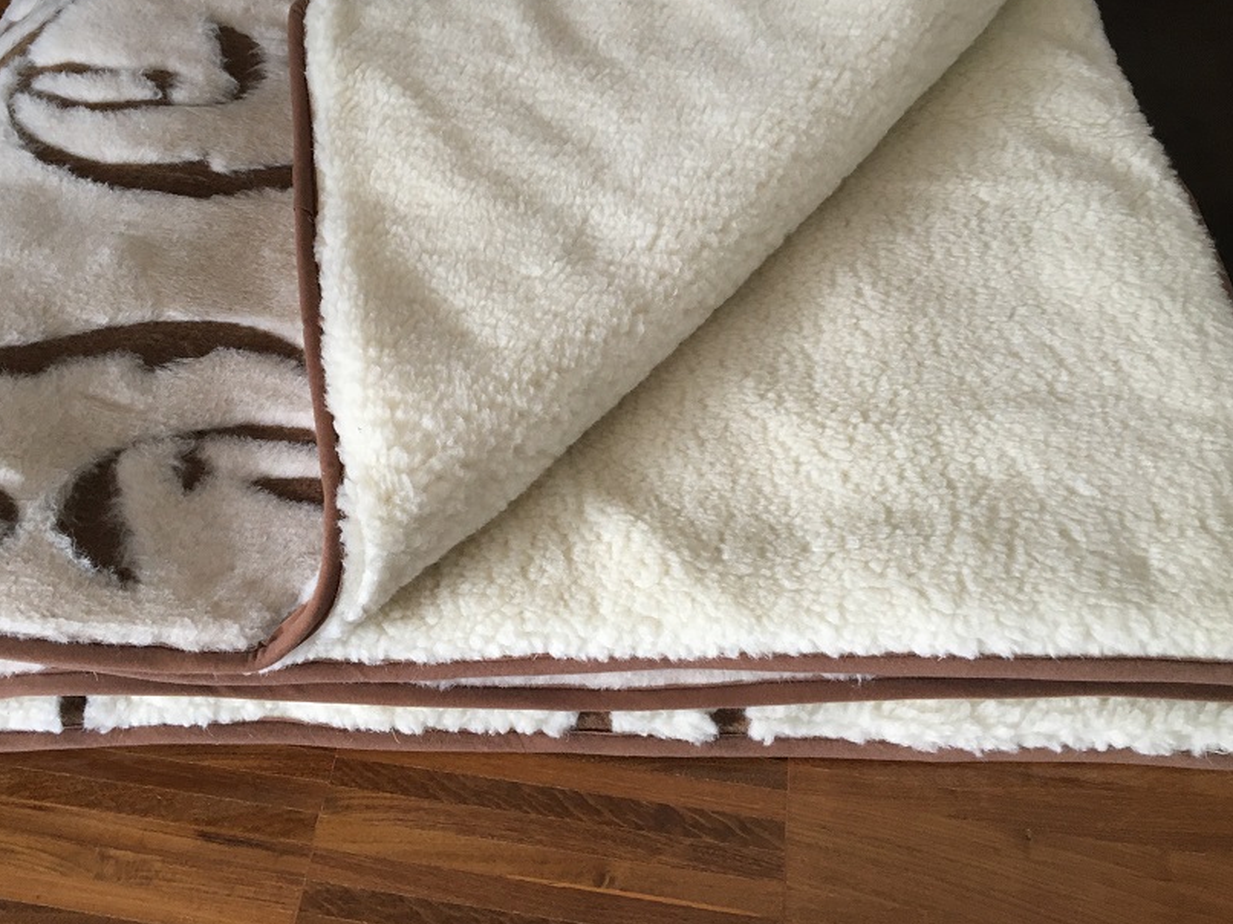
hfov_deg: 51.2
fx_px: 1282
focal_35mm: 36
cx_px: 535
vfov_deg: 39.4
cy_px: 358
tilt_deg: -50.3
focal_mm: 4.15
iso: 100
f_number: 2.2
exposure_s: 1/33
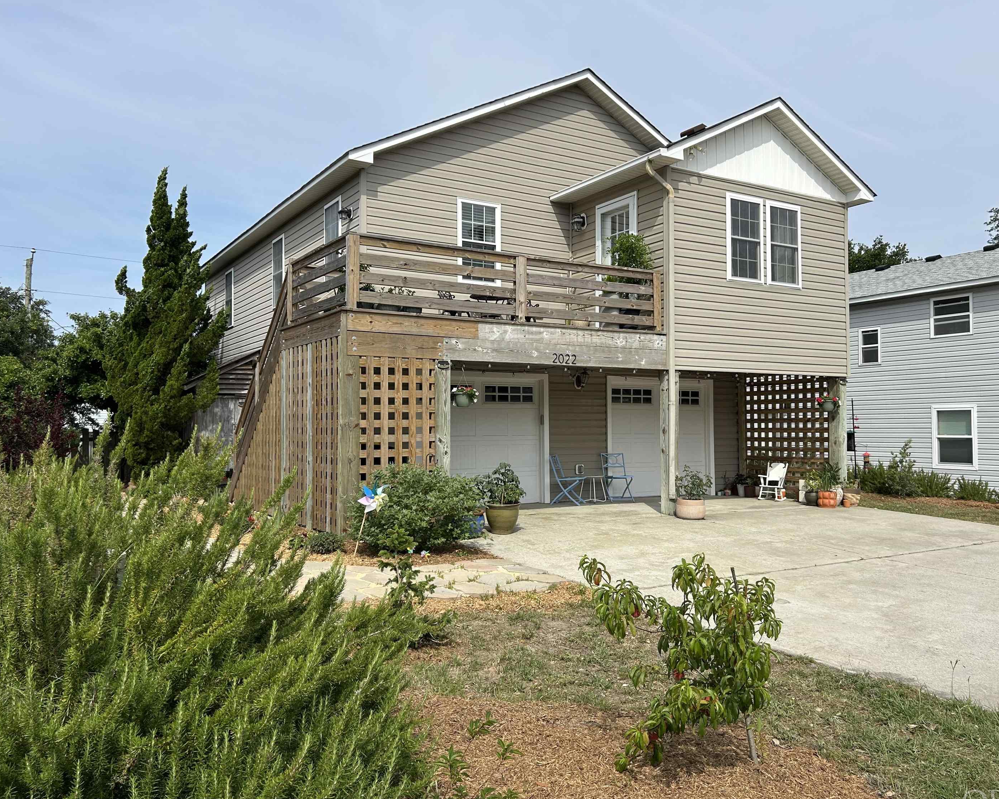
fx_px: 828
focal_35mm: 28
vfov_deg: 51.5
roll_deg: +0.0
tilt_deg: +1.5
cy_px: 402
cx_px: 508
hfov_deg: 62.2
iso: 50
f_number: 1.5
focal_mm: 5.7
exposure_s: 1/4831
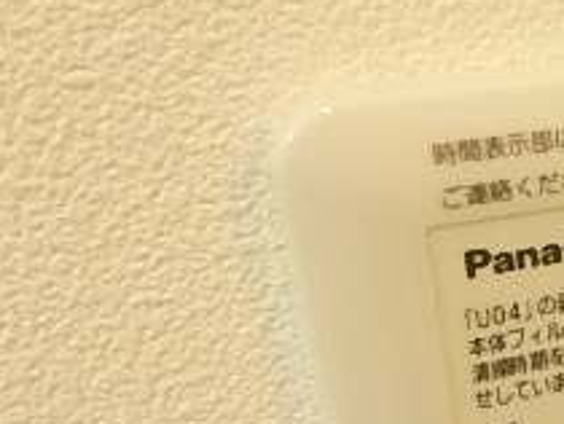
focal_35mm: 64
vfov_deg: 22.5
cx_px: 808
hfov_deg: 24.6
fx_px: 1044
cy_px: 373
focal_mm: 3.7
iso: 320
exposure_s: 1/30
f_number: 3.5
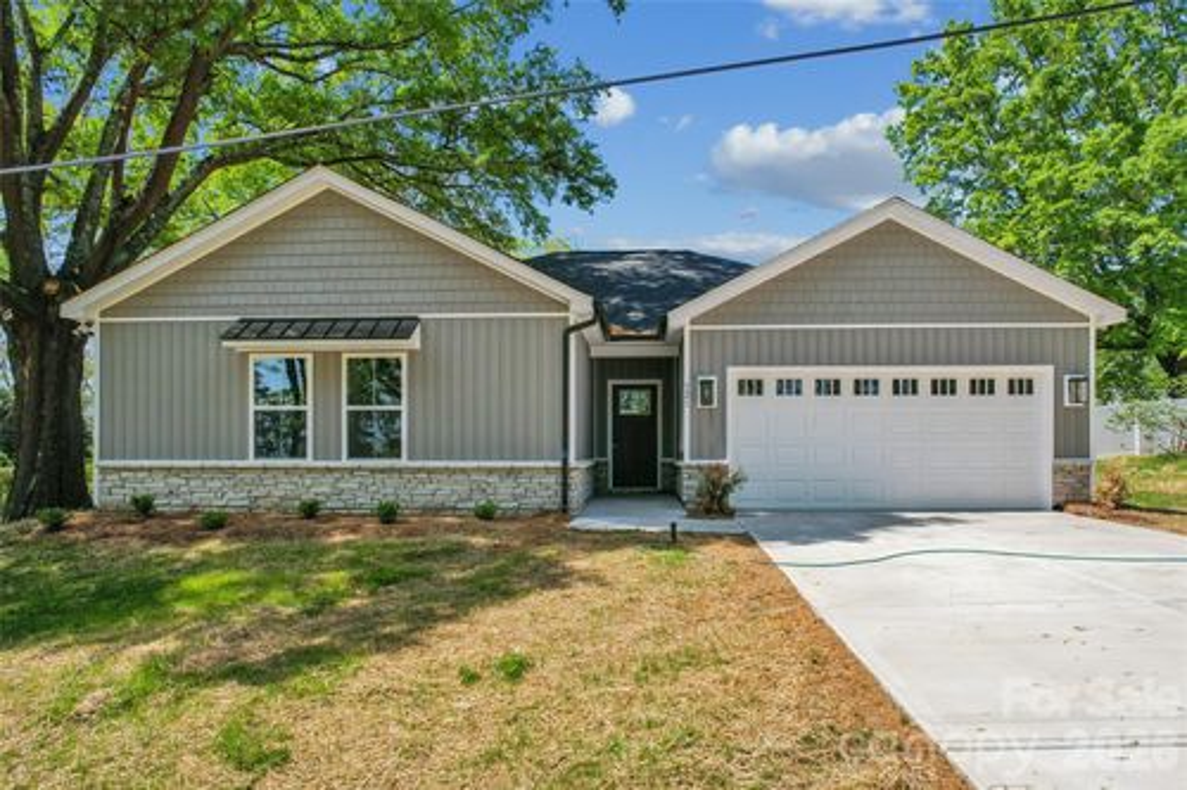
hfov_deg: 78.6
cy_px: 395
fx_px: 725
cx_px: 594
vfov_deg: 57.2
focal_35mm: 22
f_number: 2.8
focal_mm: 8.4
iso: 100
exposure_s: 1/240
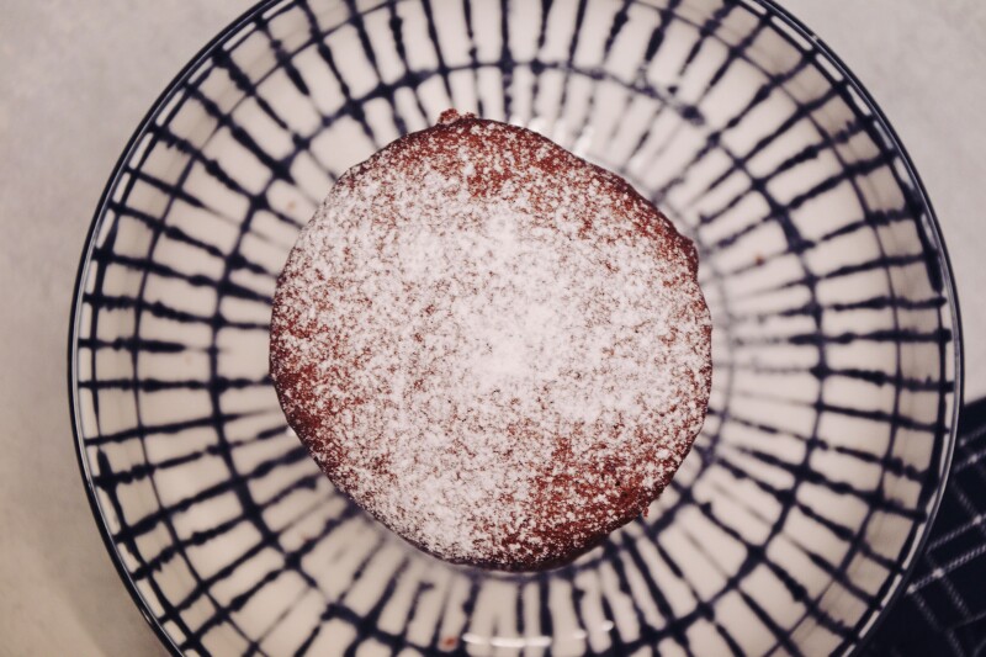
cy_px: 328
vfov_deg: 17.5
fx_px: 2136
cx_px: 493
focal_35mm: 78
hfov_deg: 26.0
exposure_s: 1/60
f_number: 5
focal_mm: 52
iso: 640
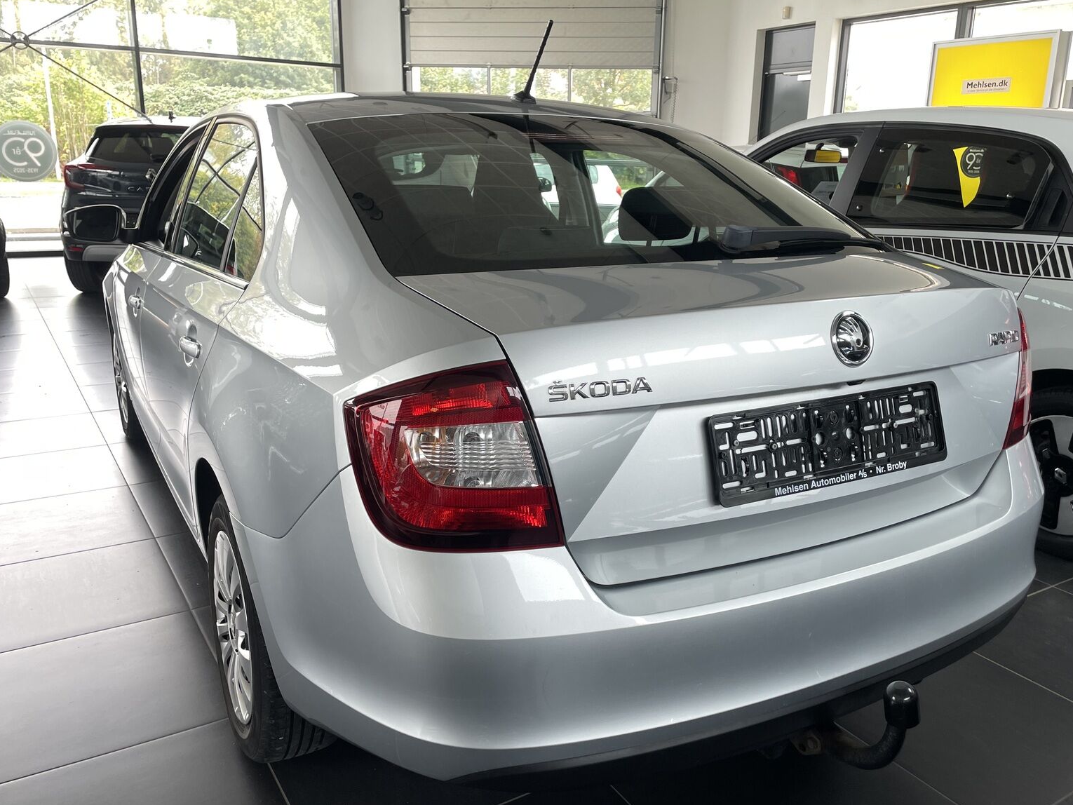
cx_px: 582
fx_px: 899
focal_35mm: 29
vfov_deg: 48.2
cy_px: 421
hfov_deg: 61.6
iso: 40
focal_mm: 4.2
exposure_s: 1/121
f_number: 1.6
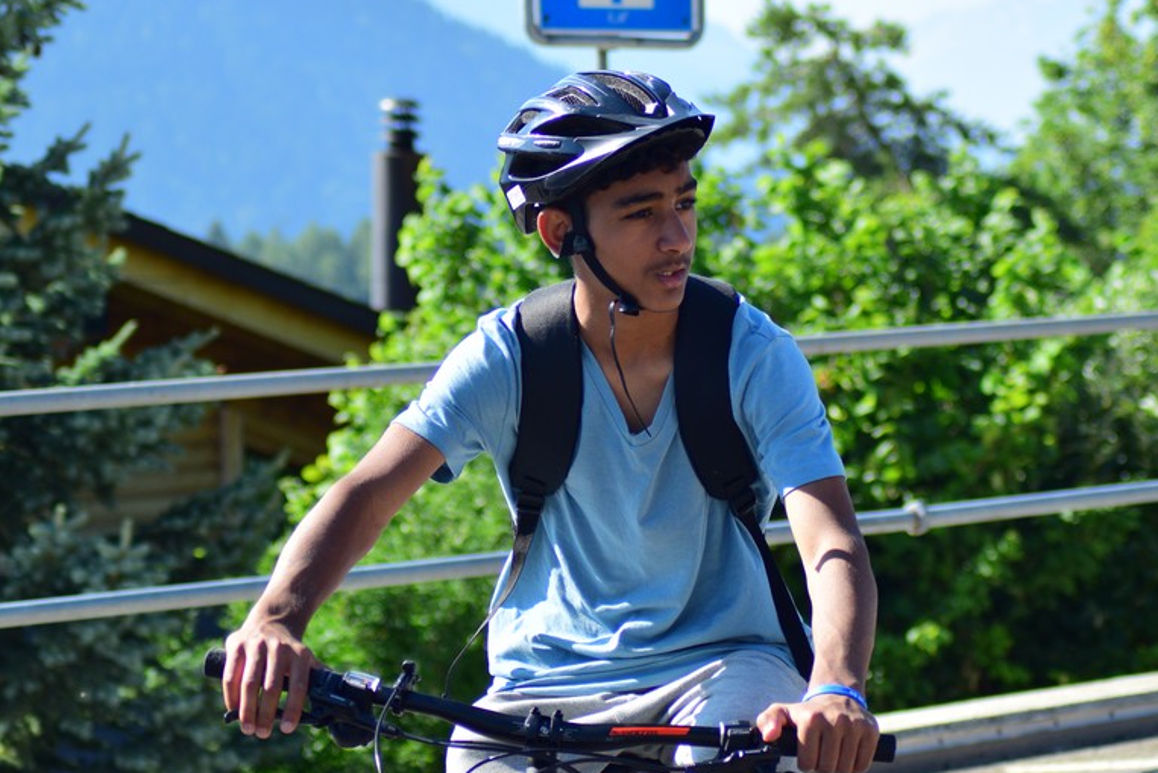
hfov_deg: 14.5
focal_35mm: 141
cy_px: 399
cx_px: 630
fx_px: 4536
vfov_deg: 9.7
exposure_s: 1/1250
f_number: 4
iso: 360
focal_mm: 70
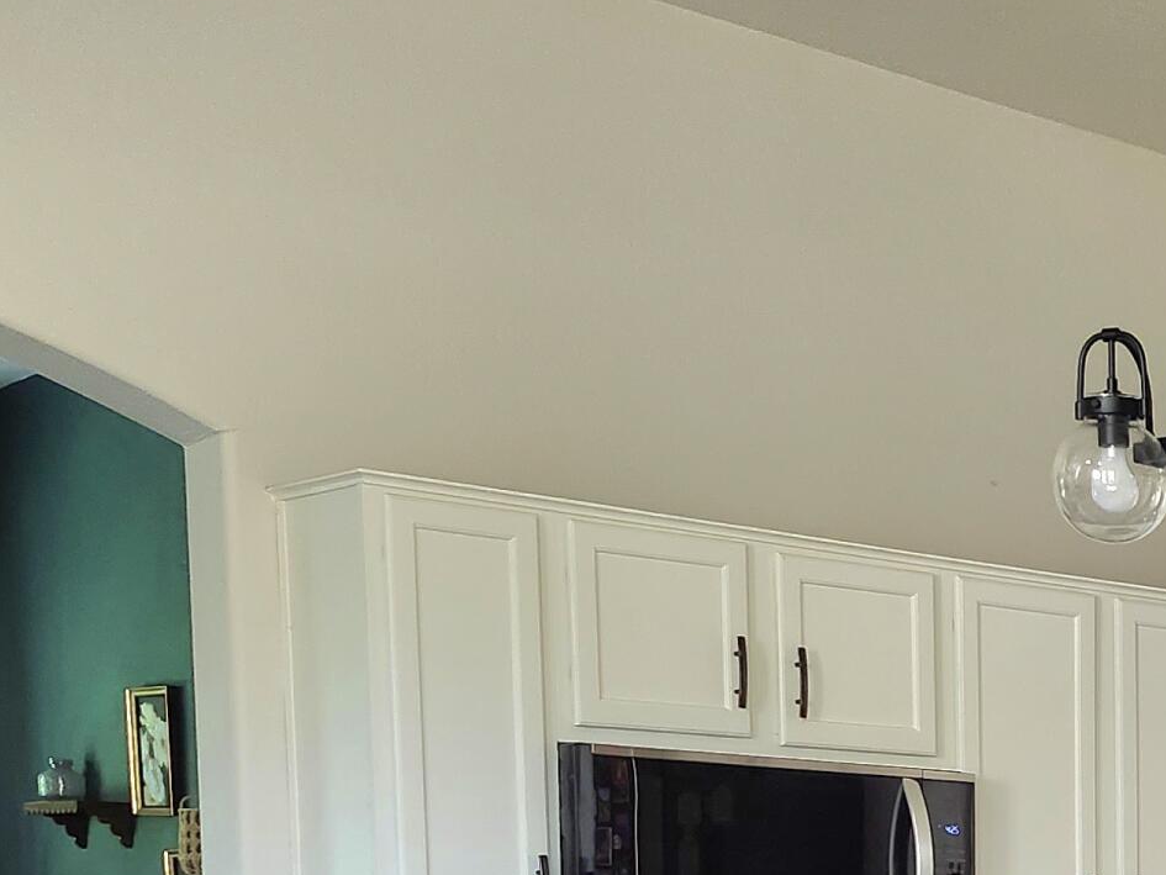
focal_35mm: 73
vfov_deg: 18.4
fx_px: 2459
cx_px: 1415
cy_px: 1230
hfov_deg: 24.1
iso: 320
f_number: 1.8
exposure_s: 1/120
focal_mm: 5.54
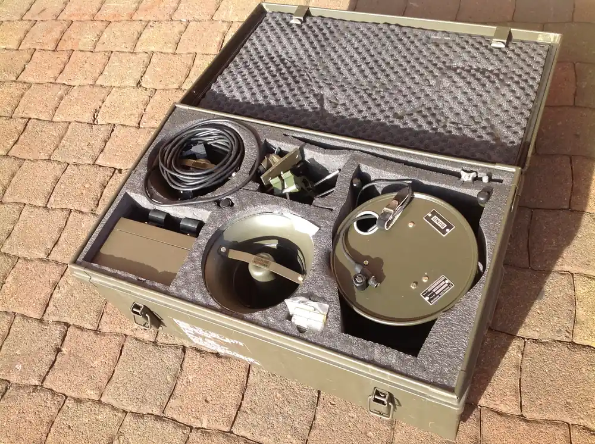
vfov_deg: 40.6
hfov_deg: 52.7
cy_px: 222
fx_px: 600
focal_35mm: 35
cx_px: 298
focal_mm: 4.28
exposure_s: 1/420
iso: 50
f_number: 2.4
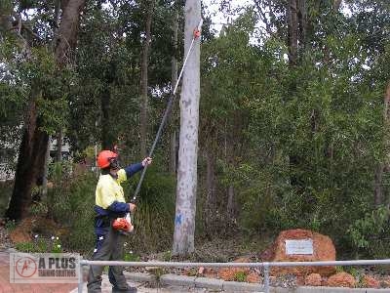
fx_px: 462
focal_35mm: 41
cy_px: 146
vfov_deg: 35.1
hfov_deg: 45.8
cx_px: 195
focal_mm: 6.3
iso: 50
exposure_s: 1/50
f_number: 5.6
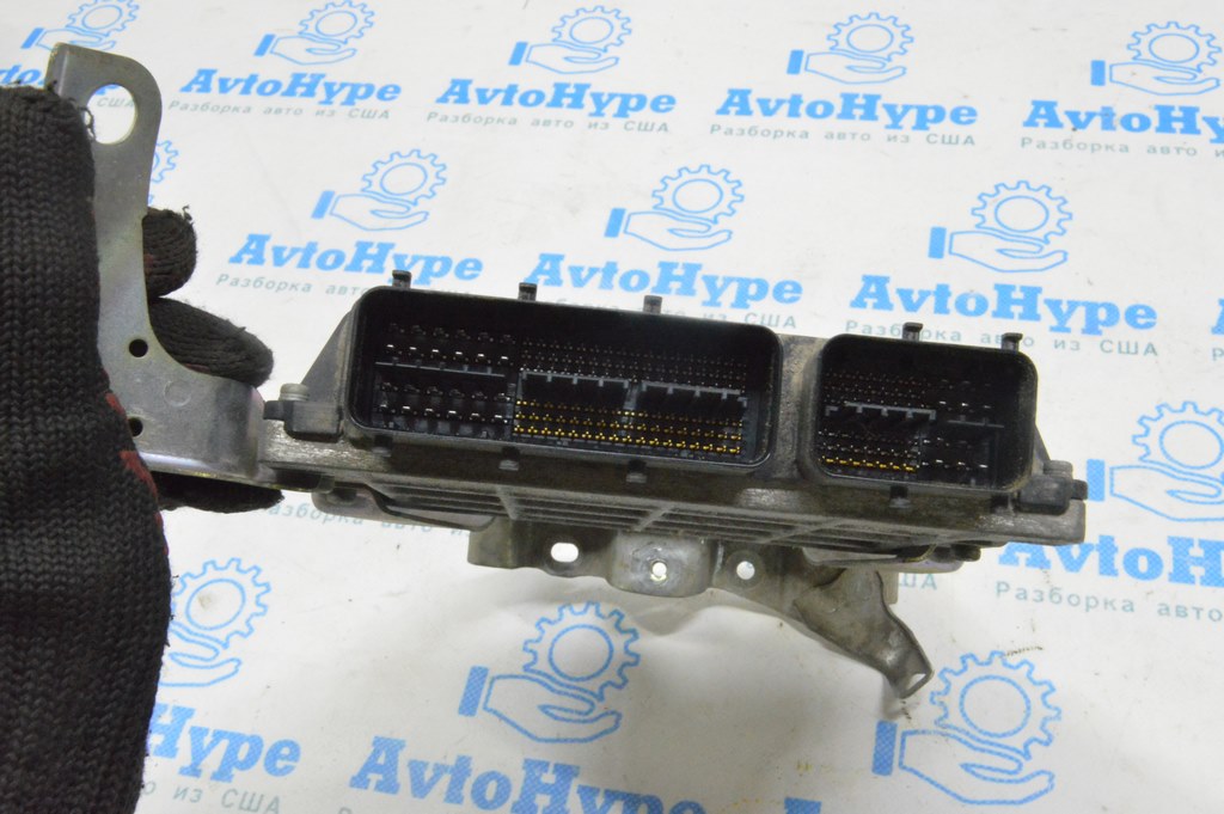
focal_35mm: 42
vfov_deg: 31.8
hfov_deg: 46.4
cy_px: 407
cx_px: 612
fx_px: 1427
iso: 6400
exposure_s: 1/15
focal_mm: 28
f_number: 20
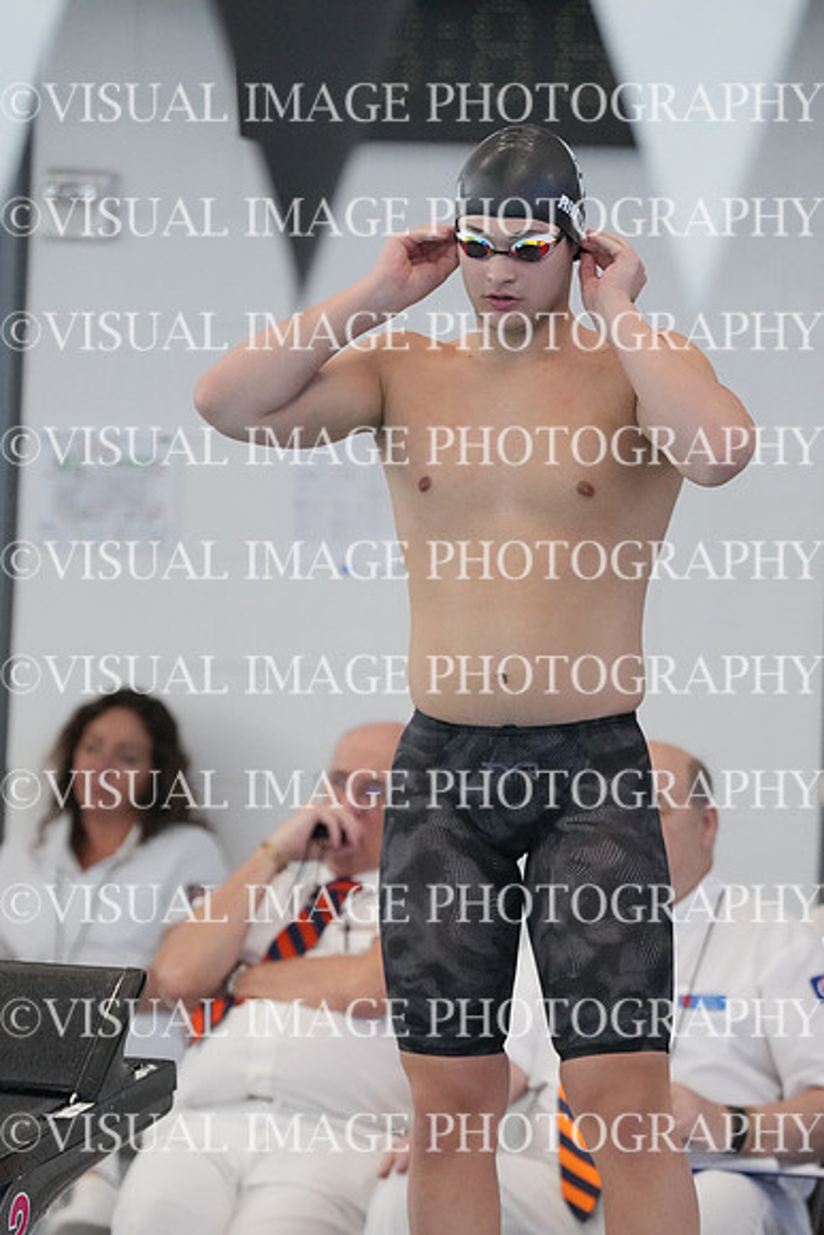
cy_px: 618
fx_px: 10293
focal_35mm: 300
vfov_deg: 6.9
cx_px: 412
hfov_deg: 4.6
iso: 5000
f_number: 4
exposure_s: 1/1250
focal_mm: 200
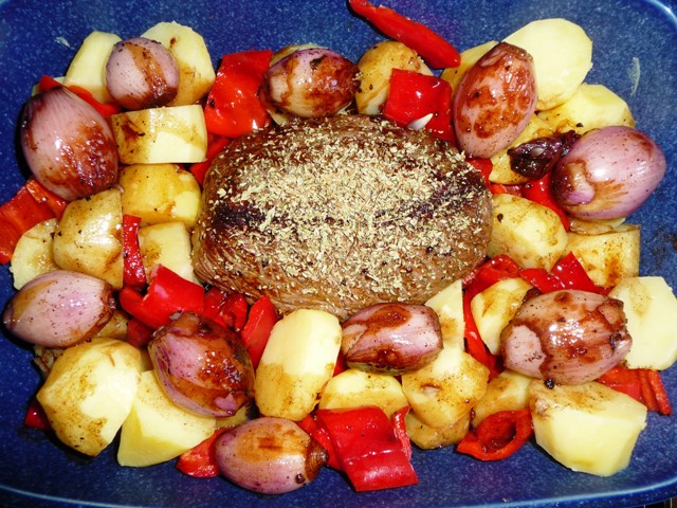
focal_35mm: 32
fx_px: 626
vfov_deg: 44.2
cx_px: 338
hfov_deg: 56.8
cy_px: 254
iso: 100
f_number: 3.5
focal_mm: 5.3
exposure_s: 1/30
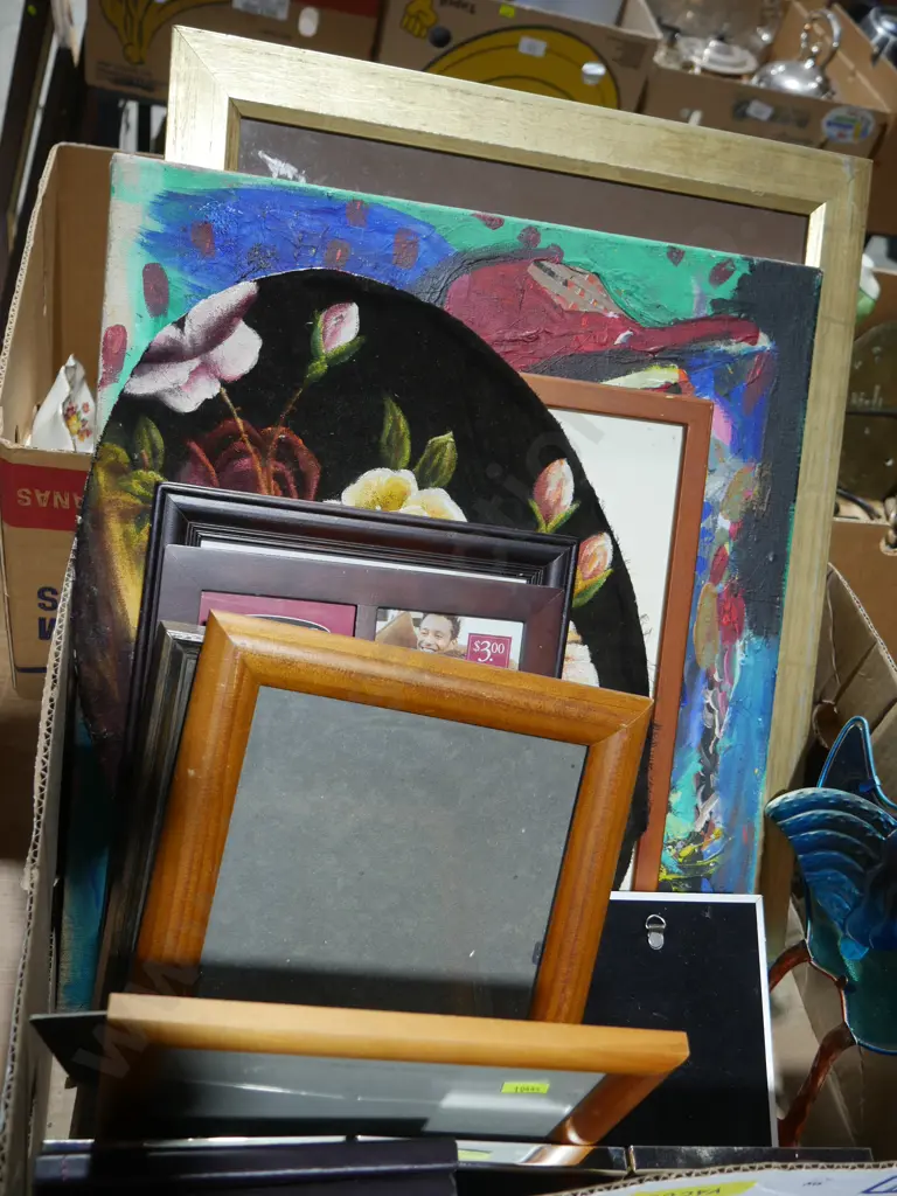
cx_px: 448
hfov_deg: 44.2
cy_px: 598
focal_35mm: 32
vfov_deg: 56.8
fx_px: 1106
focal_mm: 16
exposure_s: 1/60
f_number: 3.6
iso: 250
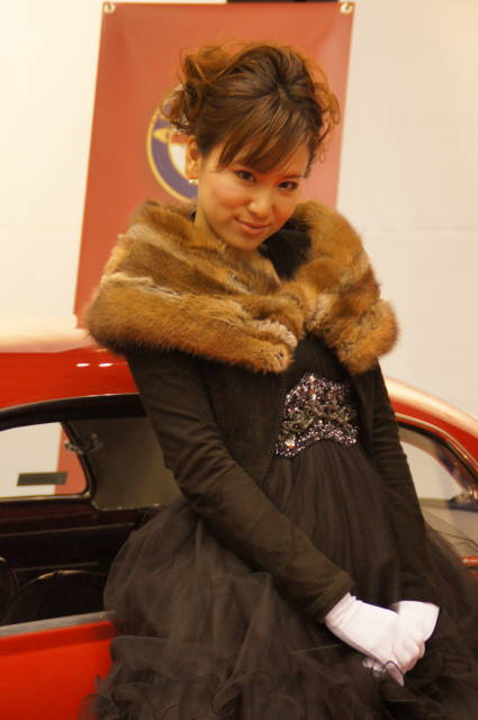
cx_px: 239
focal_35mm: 135
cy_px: 360
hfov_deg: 10.1
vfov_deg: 15.2
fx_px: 2696
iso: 1600
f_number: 5.6
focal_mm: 90
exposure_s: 1/50
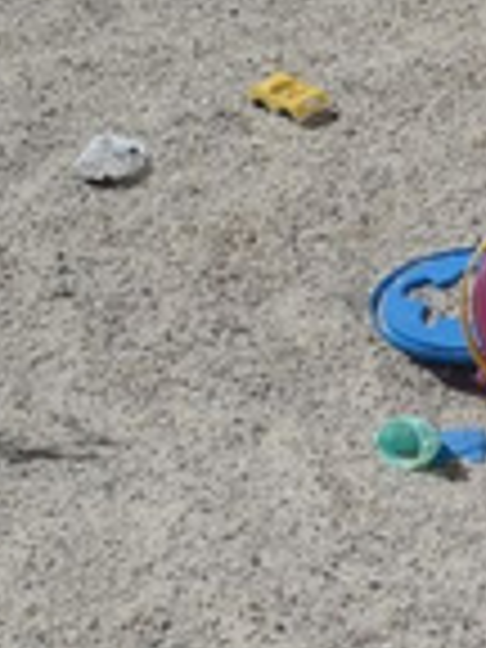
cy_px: 104
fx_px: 2396
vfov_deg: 15.3
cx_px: 621
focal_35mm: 128
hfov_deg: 11.3
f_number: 8
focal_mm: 20
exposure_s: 1/180
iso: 100
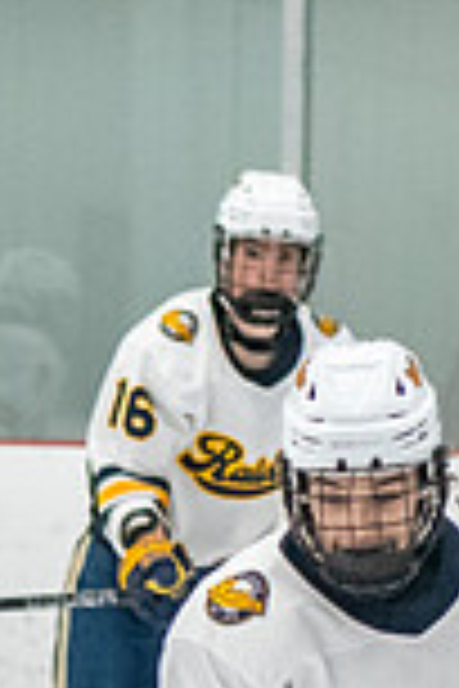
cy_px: 1192
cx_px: 226
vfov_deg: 3.6
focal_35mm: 562
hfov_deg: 2.4
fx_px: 10747
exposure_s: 1/800
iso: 3200
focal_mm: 82
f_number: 2.8
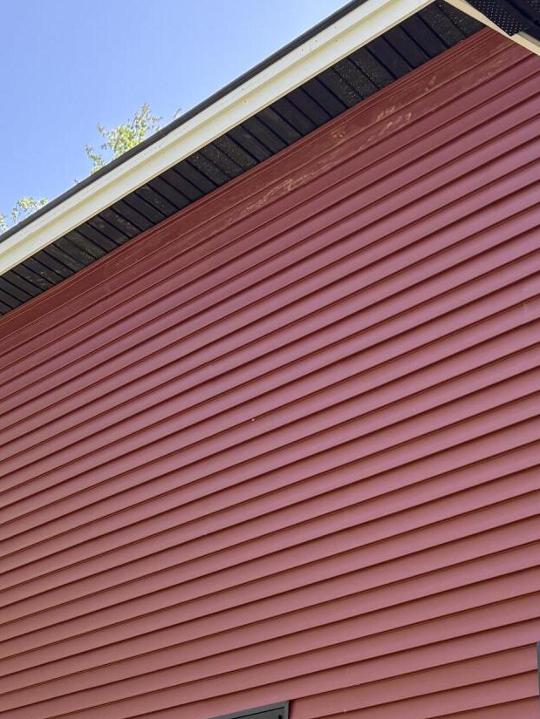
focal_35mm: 63
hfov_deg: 23.0
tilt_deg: +16.6
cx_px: 429
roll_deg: +1.3
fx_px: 1310
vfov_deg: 29.8
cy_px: 605
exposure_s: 1/255
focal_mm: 5.96
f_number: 1.6
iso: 64
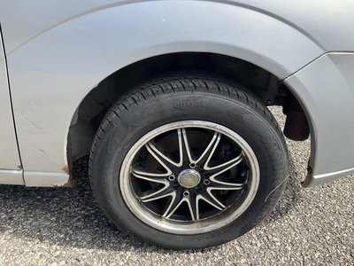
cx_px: 177
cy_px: 133
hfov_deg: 61.7
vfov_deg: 48.2
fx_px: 297
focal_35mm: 29
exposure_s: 1/749
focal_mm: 3
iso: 25
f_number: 1.8
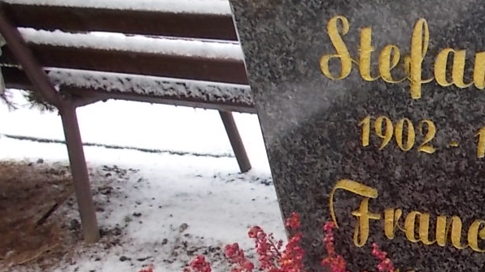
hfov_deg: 25.2
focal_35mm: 76
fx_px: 977
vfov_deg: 15.8
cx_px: 577
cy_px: 212
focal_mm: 4.6
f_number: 3.2
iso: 80
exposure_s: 1/125
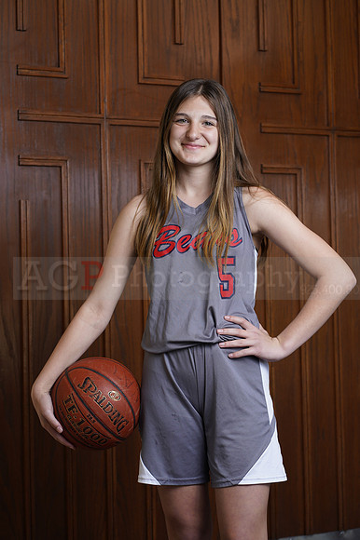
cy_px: 270
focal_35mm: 85
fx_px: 1276
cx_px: 180
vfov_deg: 23.9
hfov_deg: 16.1
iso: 200
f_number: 5.6
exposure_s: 1/250
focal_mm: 85
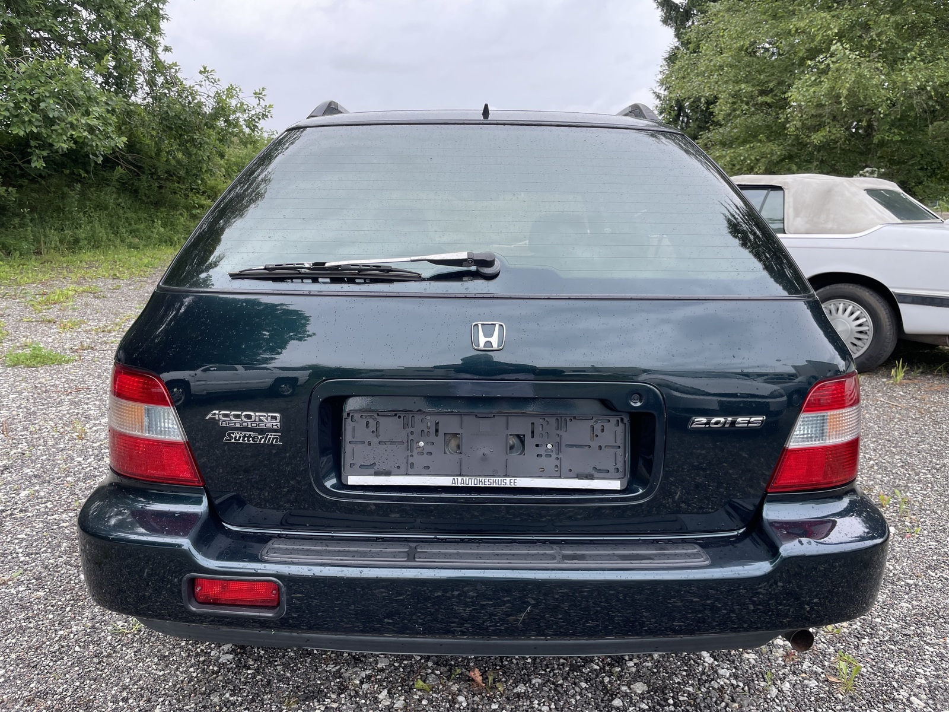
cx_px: 474
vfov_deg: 53.1
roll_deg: -0.5
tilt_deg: -11.8
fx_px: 713
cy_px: 356
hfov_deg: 67.3
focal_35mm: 26
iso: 32
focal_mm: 4.2
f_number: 1.6
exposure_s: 1/651
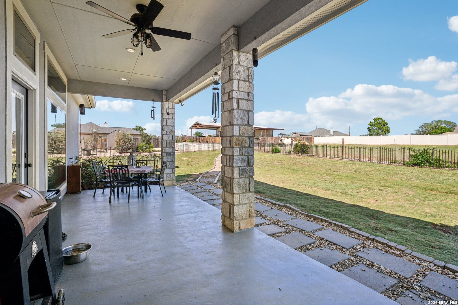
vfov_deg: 73.7
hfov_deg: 96.7
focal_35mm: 16
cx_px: 229
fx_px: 204
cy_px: 152
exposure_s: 1/350
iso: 200
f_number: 8
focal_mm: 16
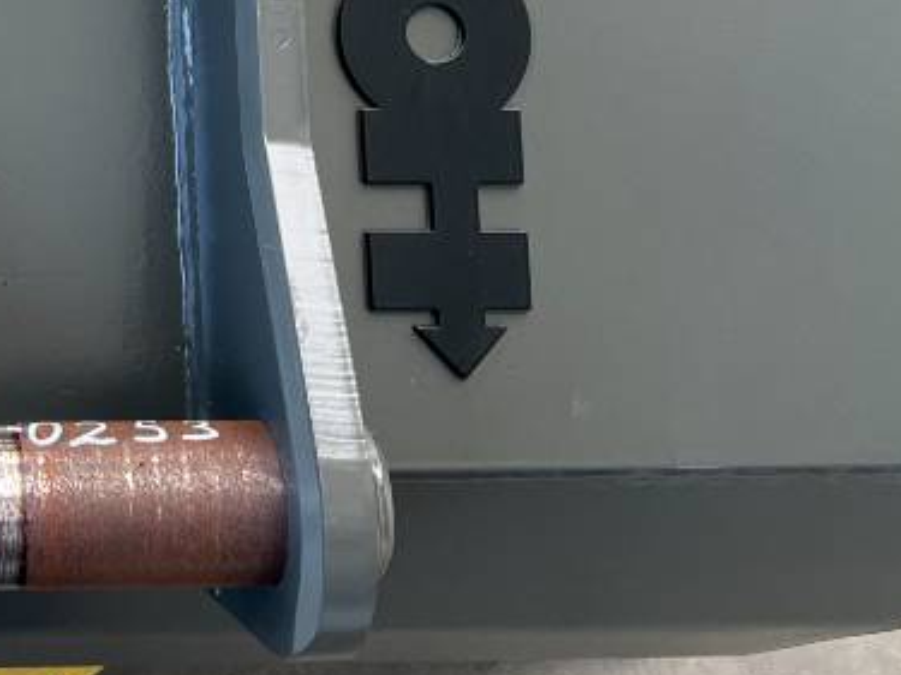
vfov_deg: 19.7
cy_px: -98
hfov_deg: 24.7
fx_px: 1847
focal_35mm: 71
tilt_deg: -55.5
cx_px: -185
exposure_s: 1/121
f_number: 1.5
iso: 50
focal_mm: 5.7
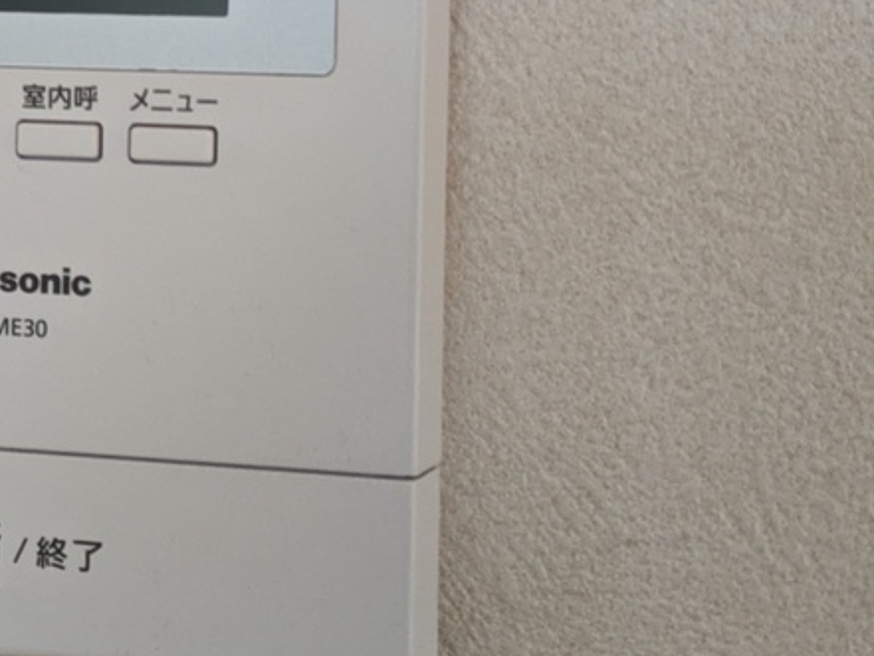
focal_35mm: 111
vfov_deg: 13.3
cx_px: 42
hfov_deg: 17.4
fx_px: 2803
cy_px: 107
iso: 439
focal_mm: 5.43
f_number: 1.89
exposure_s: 1/120
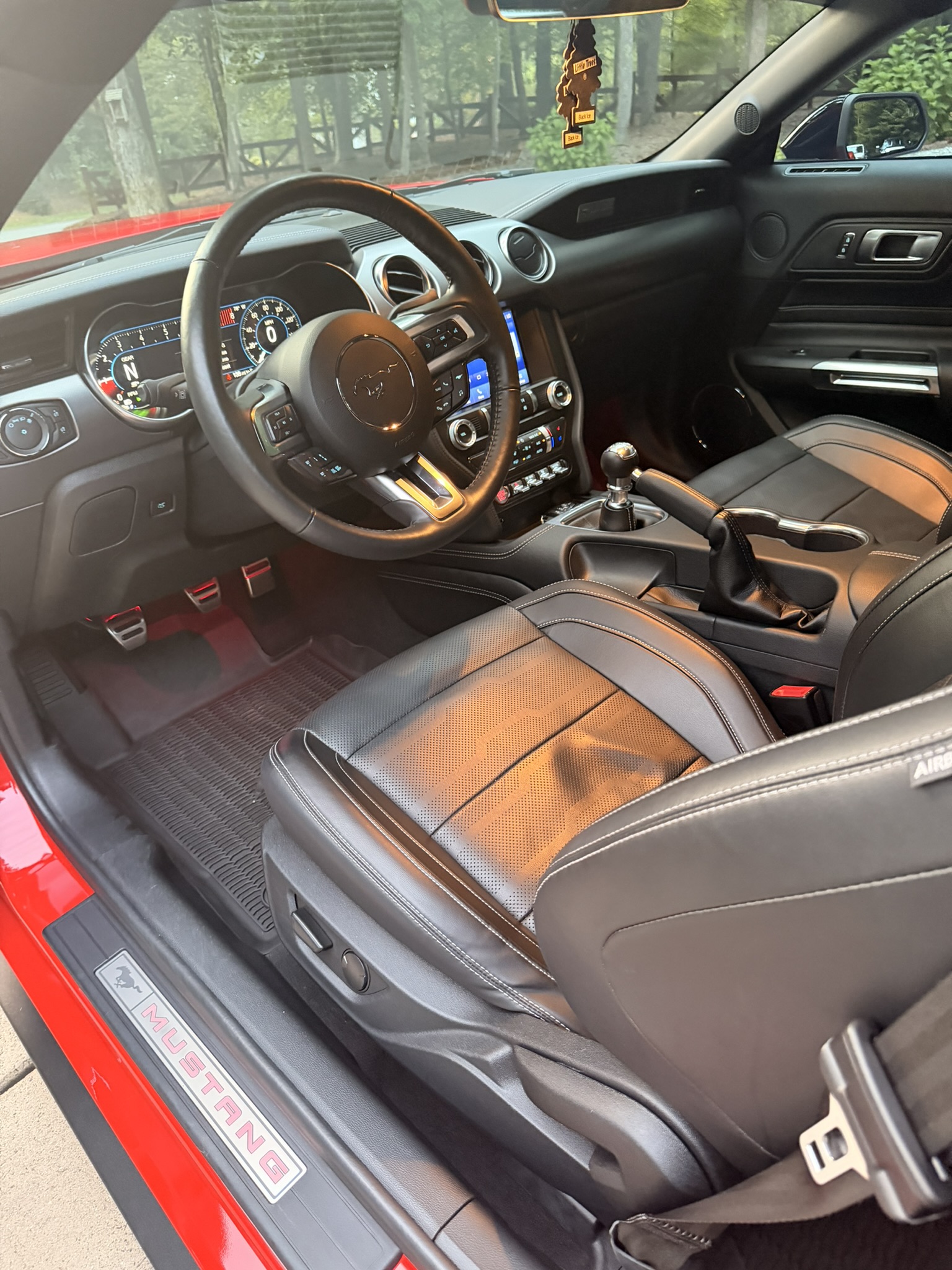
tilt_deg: -32.8
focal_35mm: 24
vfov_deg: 71.6
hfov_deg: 56.8
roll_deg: +4.8
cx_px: 476
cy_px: 635
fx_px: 880
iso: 800
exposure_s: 1/42
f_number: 1.78
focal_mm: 6.76
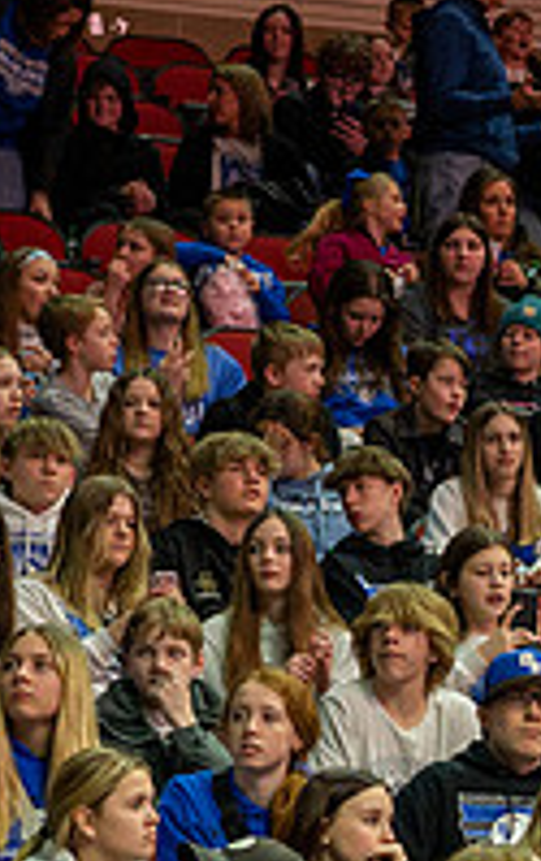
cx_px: 1182
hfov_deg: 5.1
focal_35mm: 252
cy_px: 766
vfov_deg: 8.3
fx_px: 5923
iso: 2500
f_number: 4.5
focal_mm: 85
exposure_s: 1/250
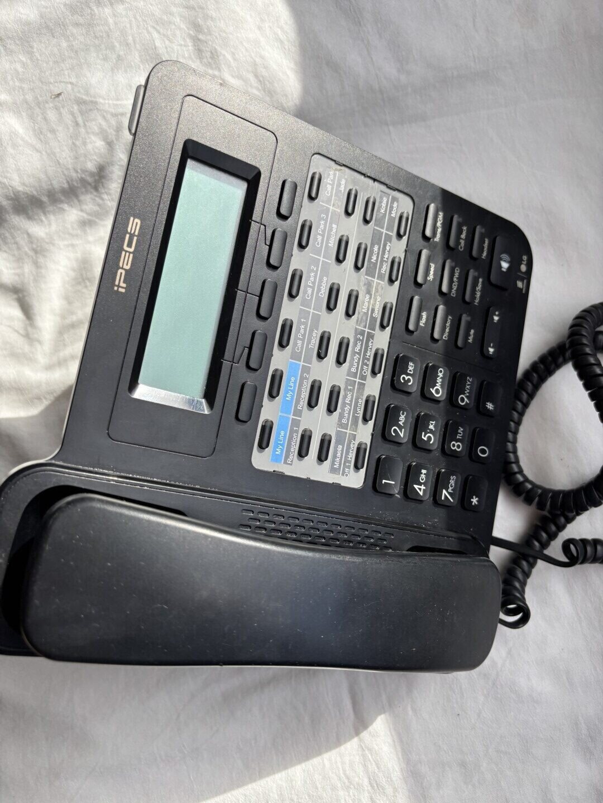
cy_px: 402
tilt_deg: -79.6
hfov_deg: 53.1
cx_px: 302
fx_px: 604
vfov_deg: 67.3
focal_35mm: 26
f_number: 1.6
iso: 40
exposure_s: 1/173
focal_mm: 5.96
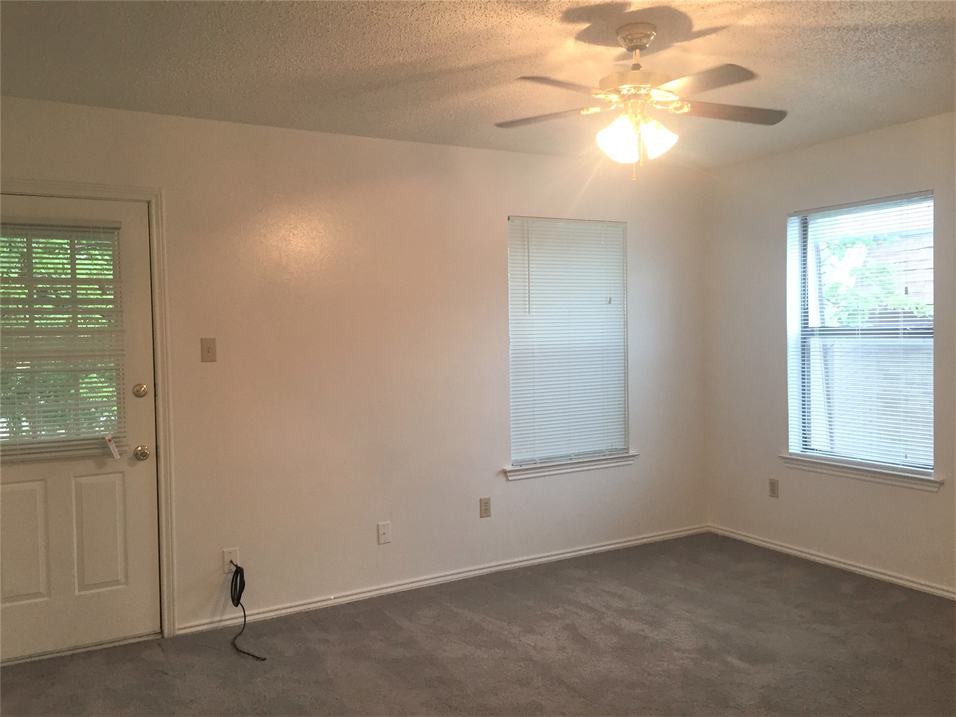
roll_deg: +0.8
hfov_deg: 61.7
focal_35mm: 29
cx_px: 478
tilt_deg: -0.2
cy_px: 358
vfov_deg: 48.2
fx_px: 801
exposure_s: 1/30
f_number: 2.2
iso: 50
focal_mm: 4.15
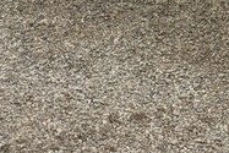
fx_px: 509
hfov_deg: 24.7
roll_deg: -4.5
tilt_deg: -20.4
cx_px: 198
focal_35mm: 80
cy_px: -73
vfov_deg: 15.8
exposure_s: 1/213
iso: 32
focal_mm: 4.15
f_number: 2.2
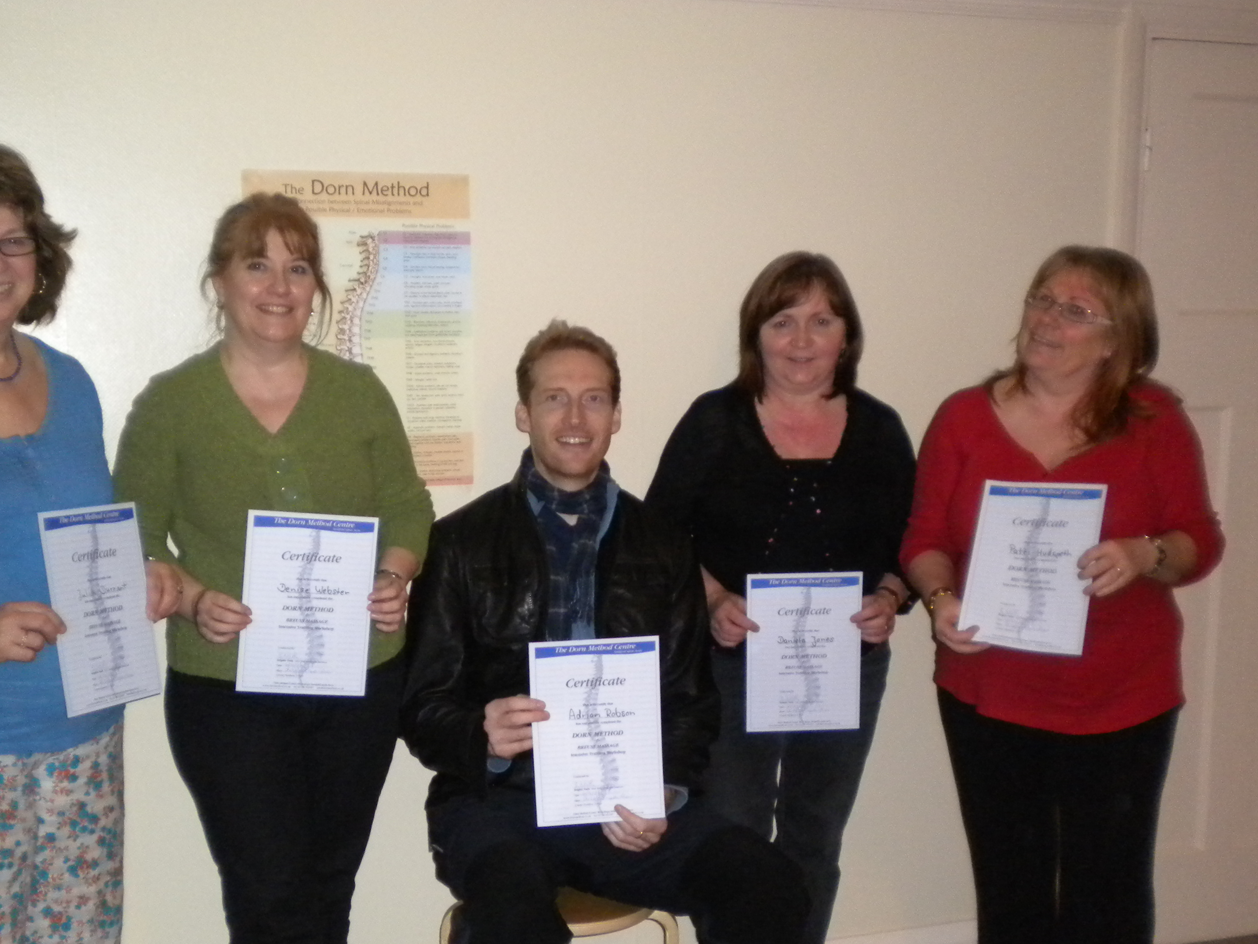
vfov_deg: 32.0
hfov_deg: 42.0
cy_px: 592
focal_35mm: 45
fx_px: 1635
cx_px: 533
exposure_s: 1/30
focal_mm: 6.3
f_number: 3.1
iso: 400
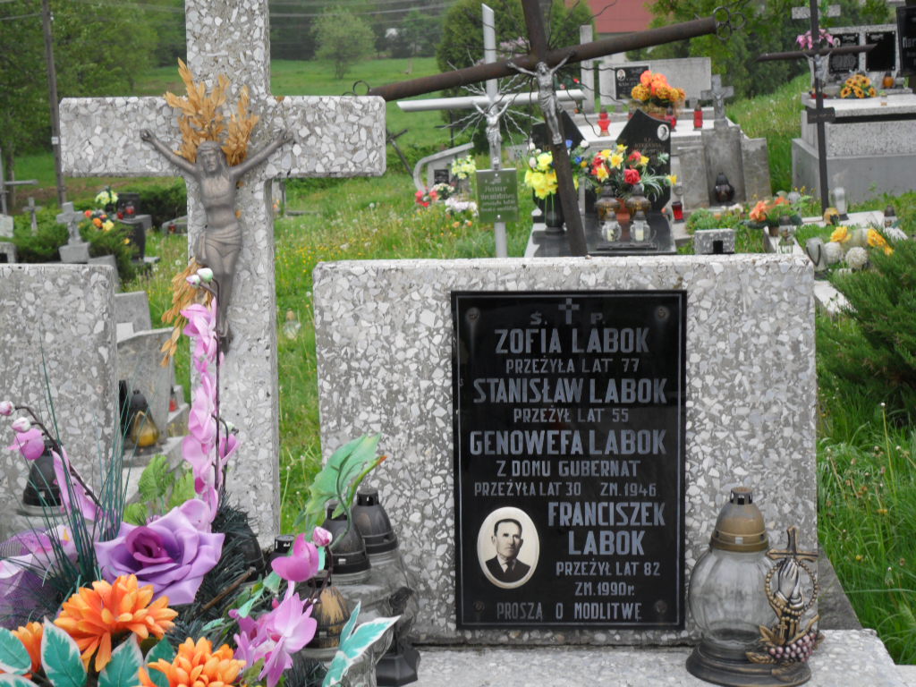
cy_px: 344
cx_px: 458
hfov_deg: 26.3
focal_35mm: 74
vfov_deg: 19.9
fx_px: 1958
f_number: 3.9
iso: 100
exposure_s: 1/90
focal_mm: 13.2
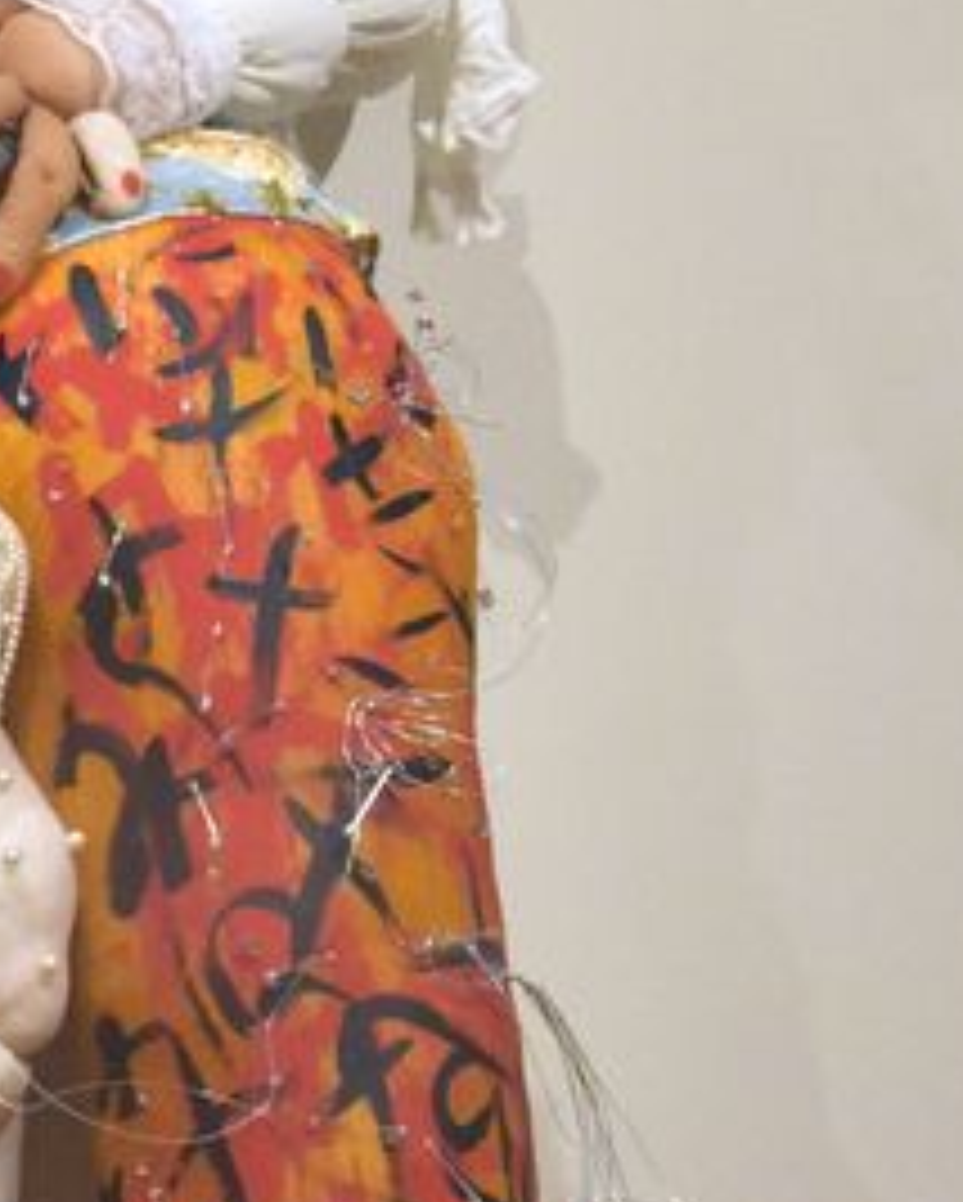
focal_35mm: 161
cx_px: -216
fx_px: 5729
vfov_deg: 12.0
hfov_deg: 9.5
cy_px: 482
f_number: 7.1
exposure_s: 1/200
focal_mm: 34
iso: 4000
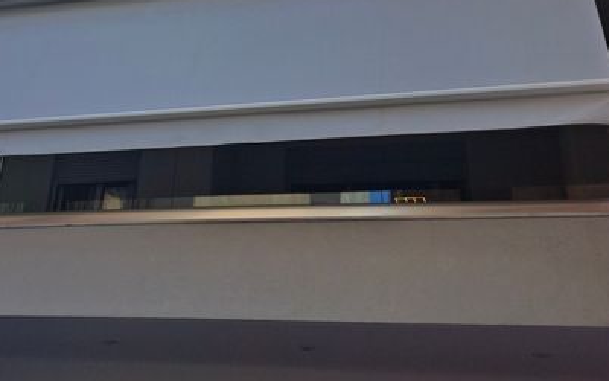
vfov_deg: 30.8
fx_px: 647
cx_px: 169
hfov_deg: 48.8
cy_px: 17
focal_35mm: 39
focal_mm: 5.54
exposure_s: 1/1117
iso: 50
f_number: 1.8
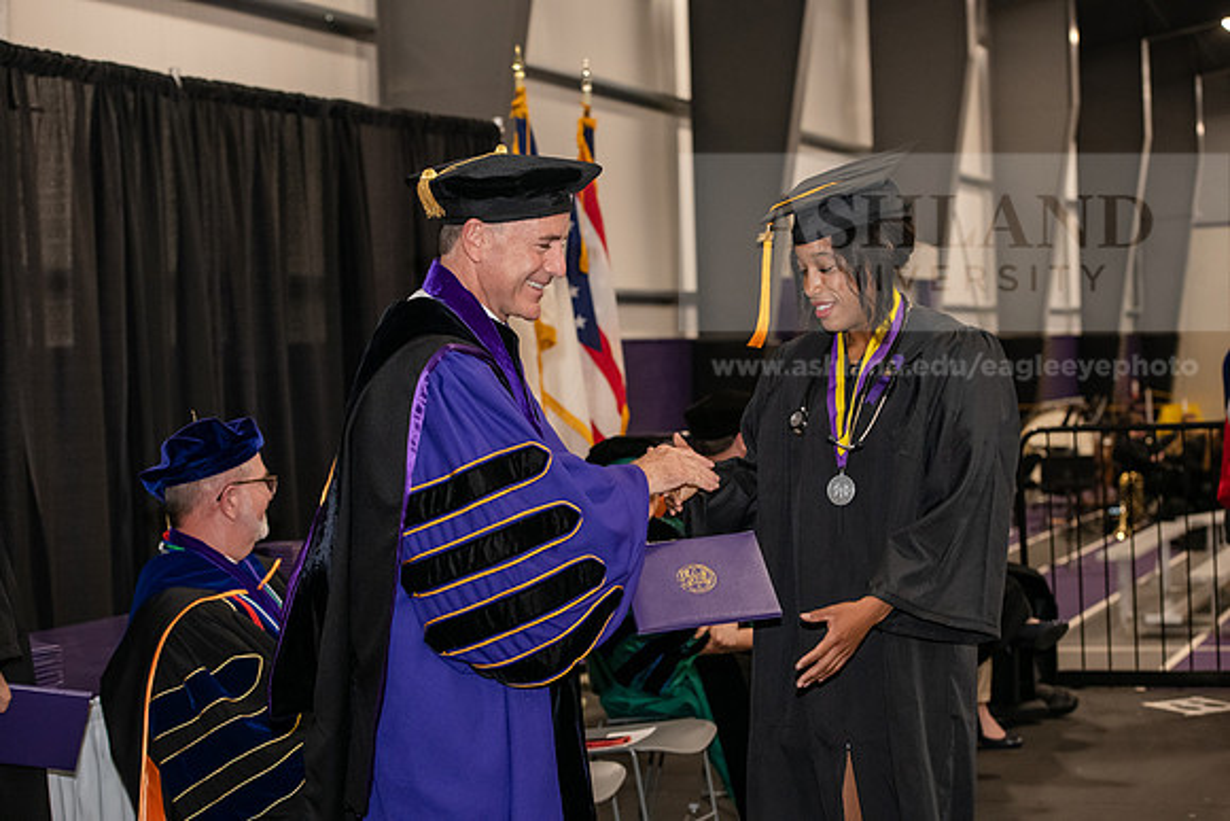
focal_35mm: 70
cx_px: 615
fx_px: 2392
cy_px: 410
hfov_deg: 28.8
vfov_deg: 19.5
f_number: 5
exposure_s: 1/200
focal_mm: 70
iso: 2500
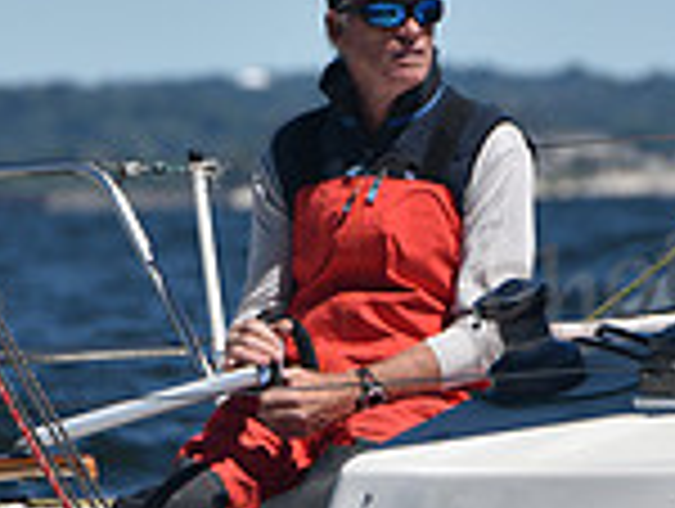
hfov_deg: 2.7
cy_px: 537
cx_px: 243
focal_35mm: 743
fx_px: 14511
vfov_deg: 2.0
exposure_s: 1/800
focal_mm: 200
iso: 200
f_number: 6.3
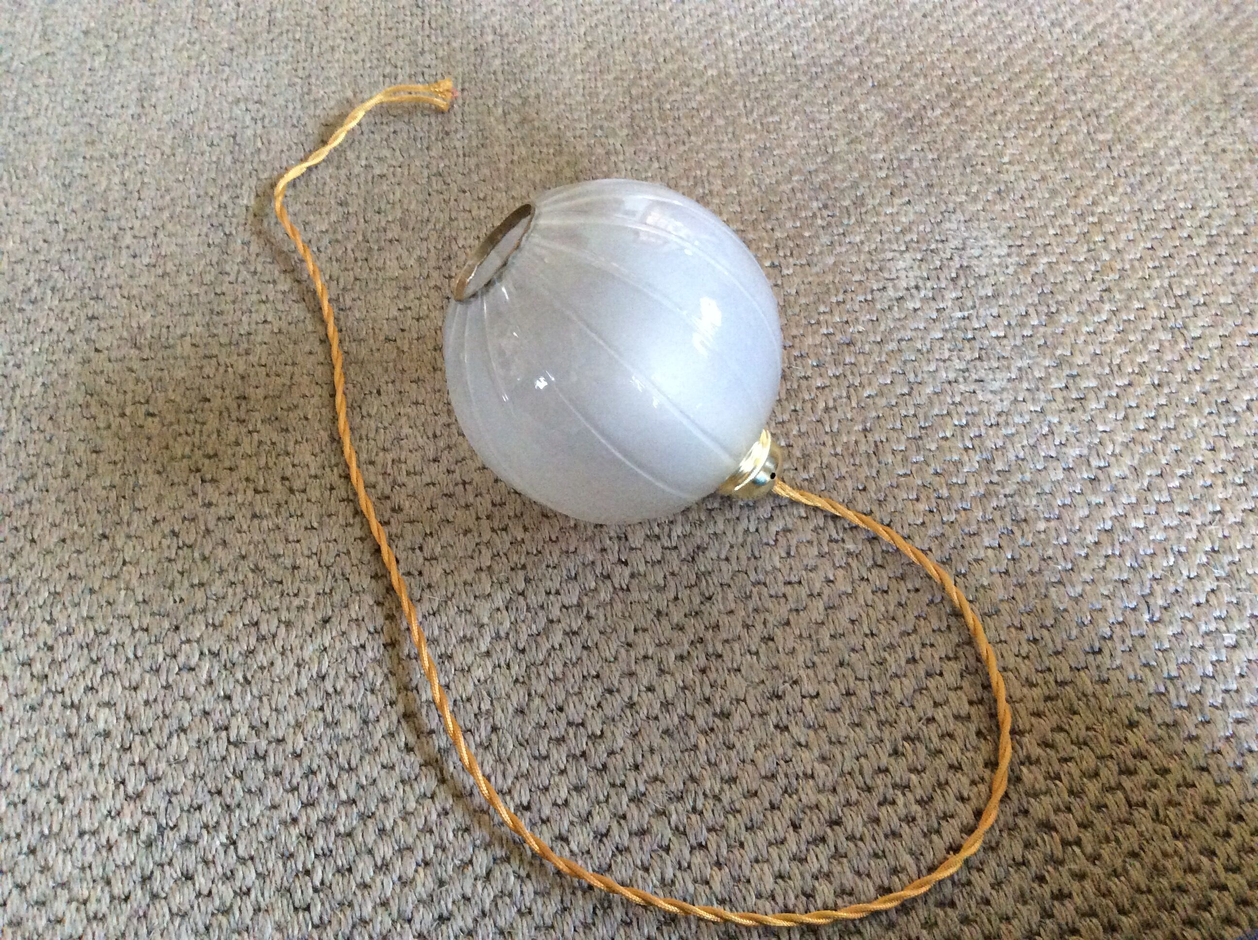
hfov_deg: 56.9
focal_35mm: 32
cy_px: 470
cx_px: 629
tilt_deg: -59.4
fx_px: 1161
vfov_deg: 44.1
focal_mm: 3.3
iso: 320
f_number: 2.4
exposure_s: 1/25
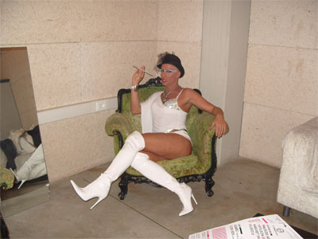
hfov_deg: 52.6
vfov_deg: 40.7
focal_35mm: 35
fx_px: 322
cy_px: 120
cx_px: 159
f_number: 2.8
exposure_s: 1/45
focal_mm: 7.8
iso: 100
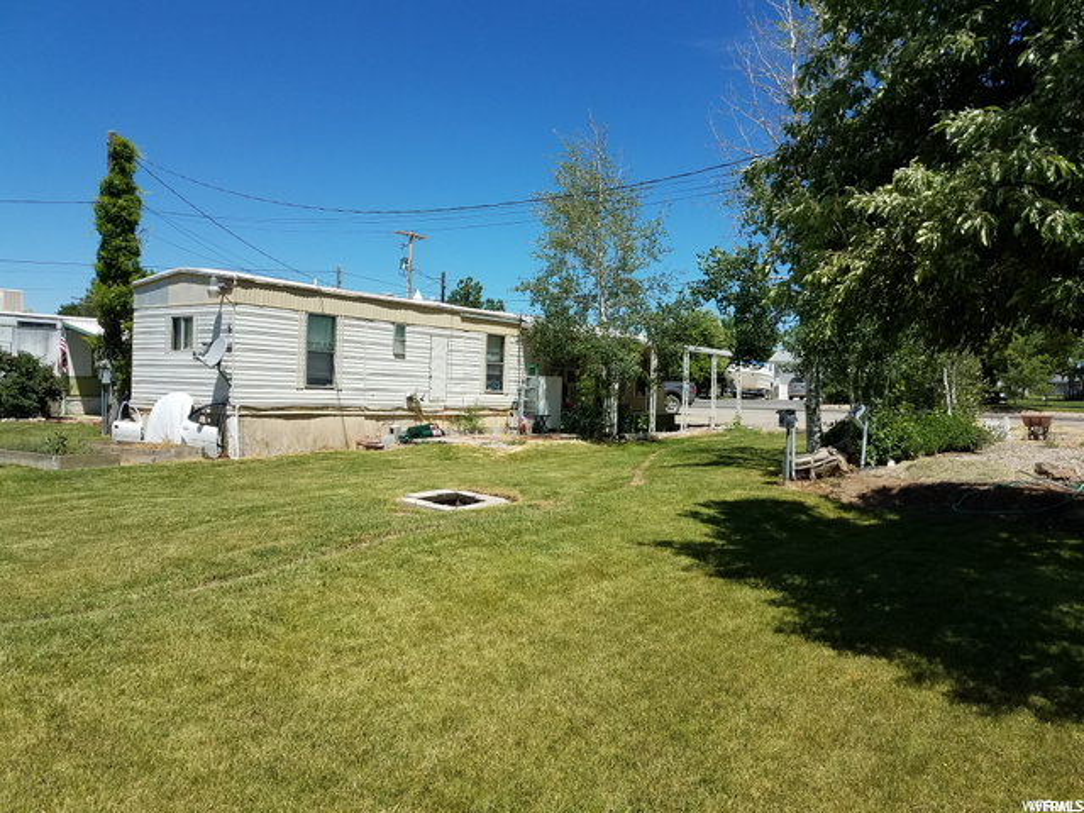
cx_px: 542
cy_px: 406
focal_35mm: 26
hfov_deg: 67.3
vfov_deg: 53.1
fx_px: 814
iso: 40
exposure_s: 1/2192
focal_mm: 4.2
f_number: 1.7
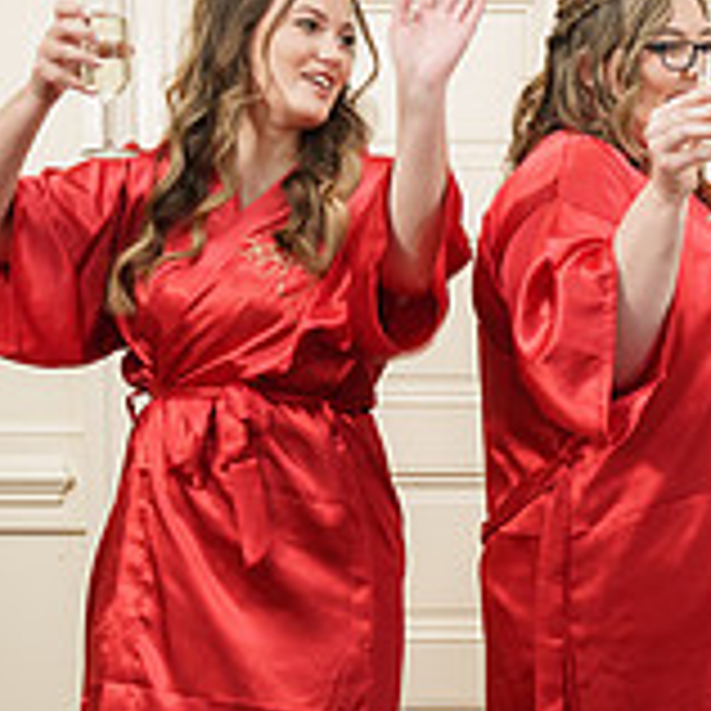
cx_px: 896
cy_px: 547
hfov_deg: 14.6
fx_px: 2672
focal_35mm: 115
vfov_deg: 15.1
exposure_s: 1/100
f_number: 4
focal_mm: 36
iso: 2000
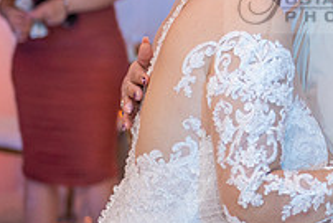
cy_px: -6
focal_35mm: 201
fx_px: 1861
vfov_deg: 6.8
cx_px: 368
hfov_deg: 10.1
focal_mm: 70
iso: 1000
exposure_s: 1/160
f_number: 2.8
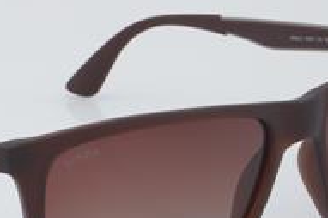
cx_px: 115
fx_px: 1429
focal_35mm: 157
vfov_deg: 8.7
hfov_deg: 13.1
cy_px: 167
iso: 100
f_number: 32
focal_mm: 50
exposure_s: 1/3
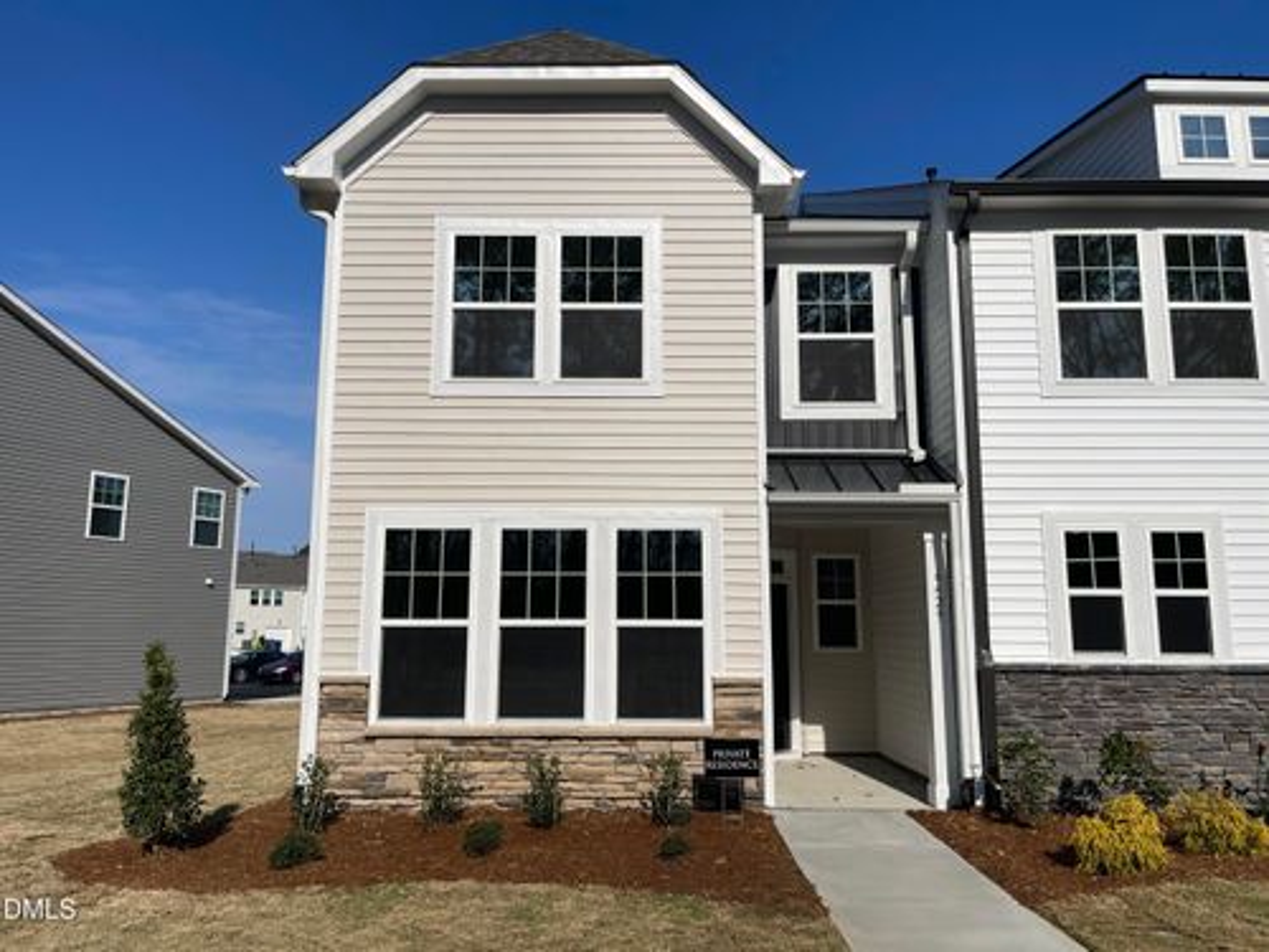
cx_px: 634
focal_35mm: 25
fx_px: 916
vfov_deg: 54.9
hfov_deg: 69.4
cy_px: 476
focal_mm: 5.1
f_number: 1.6
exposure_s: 1/10989
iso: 32
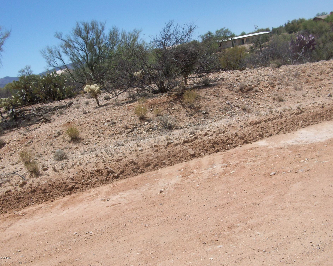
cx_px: 175
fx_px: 355
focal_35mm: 36
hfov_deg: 50.3
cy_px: 132
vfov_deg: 41.1
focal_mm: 5.7
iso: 64
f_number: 5.5
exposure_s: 1/449
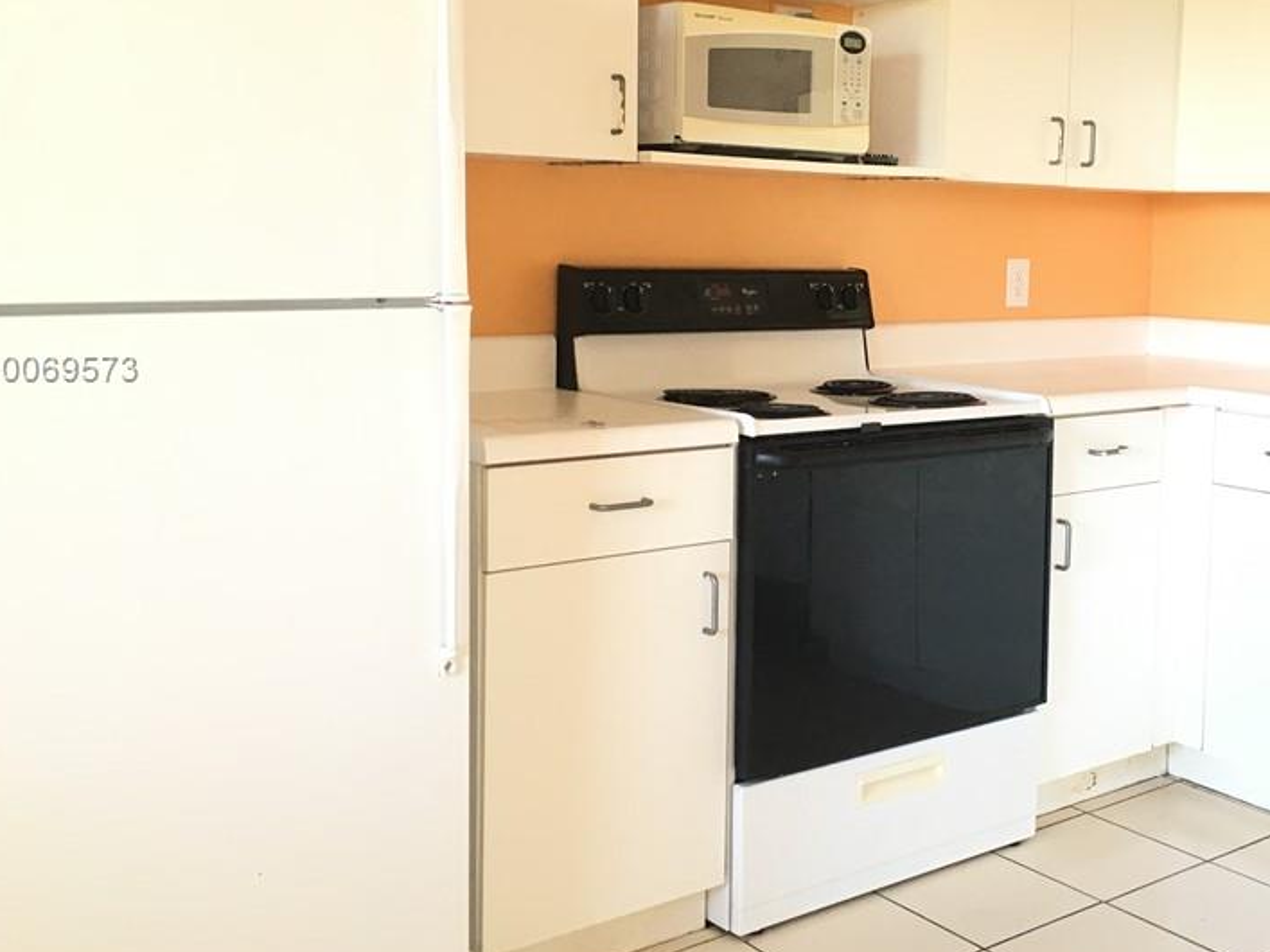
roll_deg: -0.5
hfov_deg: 44.0
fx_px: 1541
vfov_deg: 34.2
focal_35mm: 42
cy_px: 370
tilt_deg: -5.8
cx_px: 869
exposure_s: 1/30
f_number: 2.2
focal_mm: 4.15
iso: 80
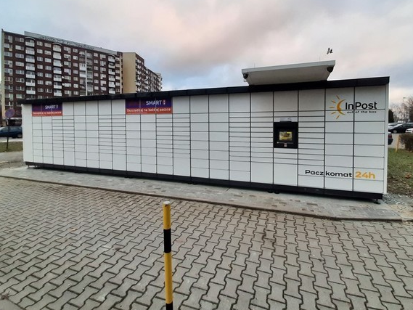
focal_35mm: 16
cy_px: 134
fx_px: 191
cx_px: 227
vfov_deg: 77.7
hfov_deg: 94.2
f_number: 2.2
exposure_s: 1/100
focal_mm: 1.42
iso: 100
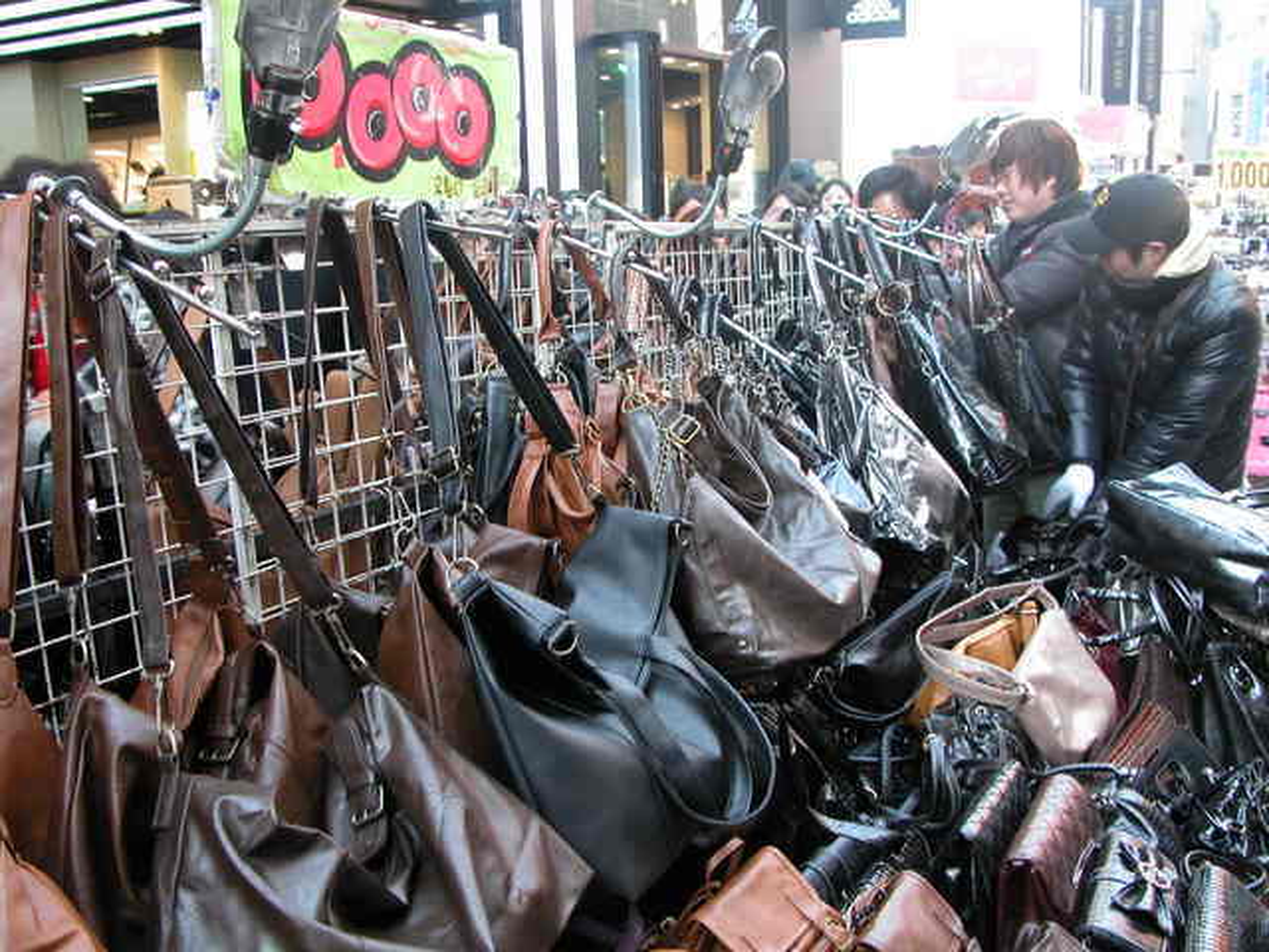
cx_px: 634
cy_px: 476
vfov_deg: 41.8
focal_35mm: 34
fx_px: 1246
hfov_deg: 54.0
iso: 100
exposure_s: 1/37
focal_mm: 8.9
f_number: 2.8
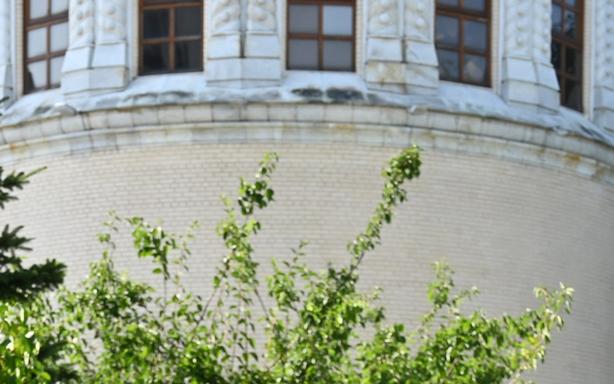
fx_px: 2088
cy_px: 726
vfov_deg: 9.9
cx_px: 284
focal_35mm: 125
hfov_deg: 16.7
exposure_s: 1/250
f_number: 5.6
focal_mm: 34.5
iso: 140
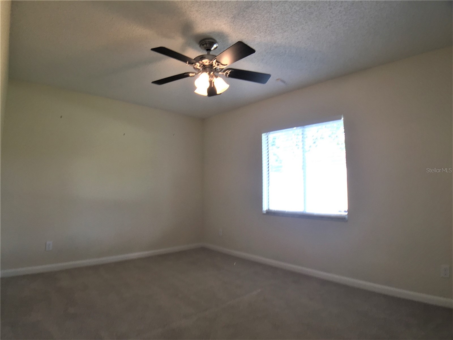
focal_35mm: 29
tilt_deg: +4.1
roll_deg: -0.6
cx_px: 226
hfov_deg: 61.7
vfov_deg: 48.2
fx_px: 380
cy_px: 170
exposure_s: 1/60
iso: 32
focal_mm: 4.15
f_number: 2.2
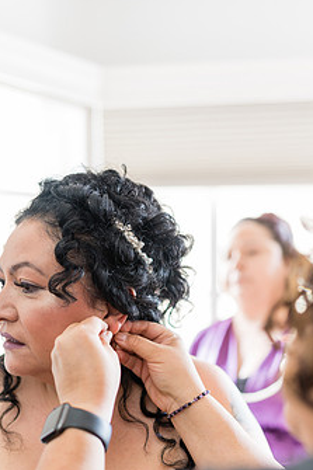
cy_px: 310
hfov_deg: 28.6
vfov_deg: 41.4
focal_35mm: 47
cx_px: 128
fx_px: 614
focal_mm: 35
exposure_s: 1/80
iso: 200
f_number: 1.4
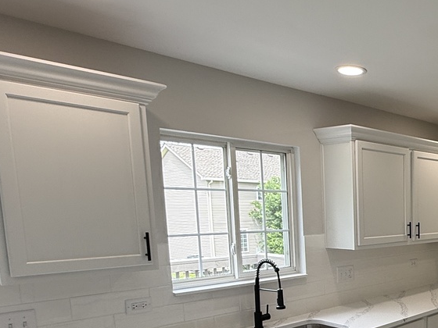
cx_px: 446
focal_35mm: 36
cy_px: 268
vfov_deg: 38.0
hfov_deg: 43.4
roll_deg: +0.7
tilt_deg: -8.1
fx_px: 456
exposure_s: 1/142
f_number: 2.2
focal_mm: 2.22
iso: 64
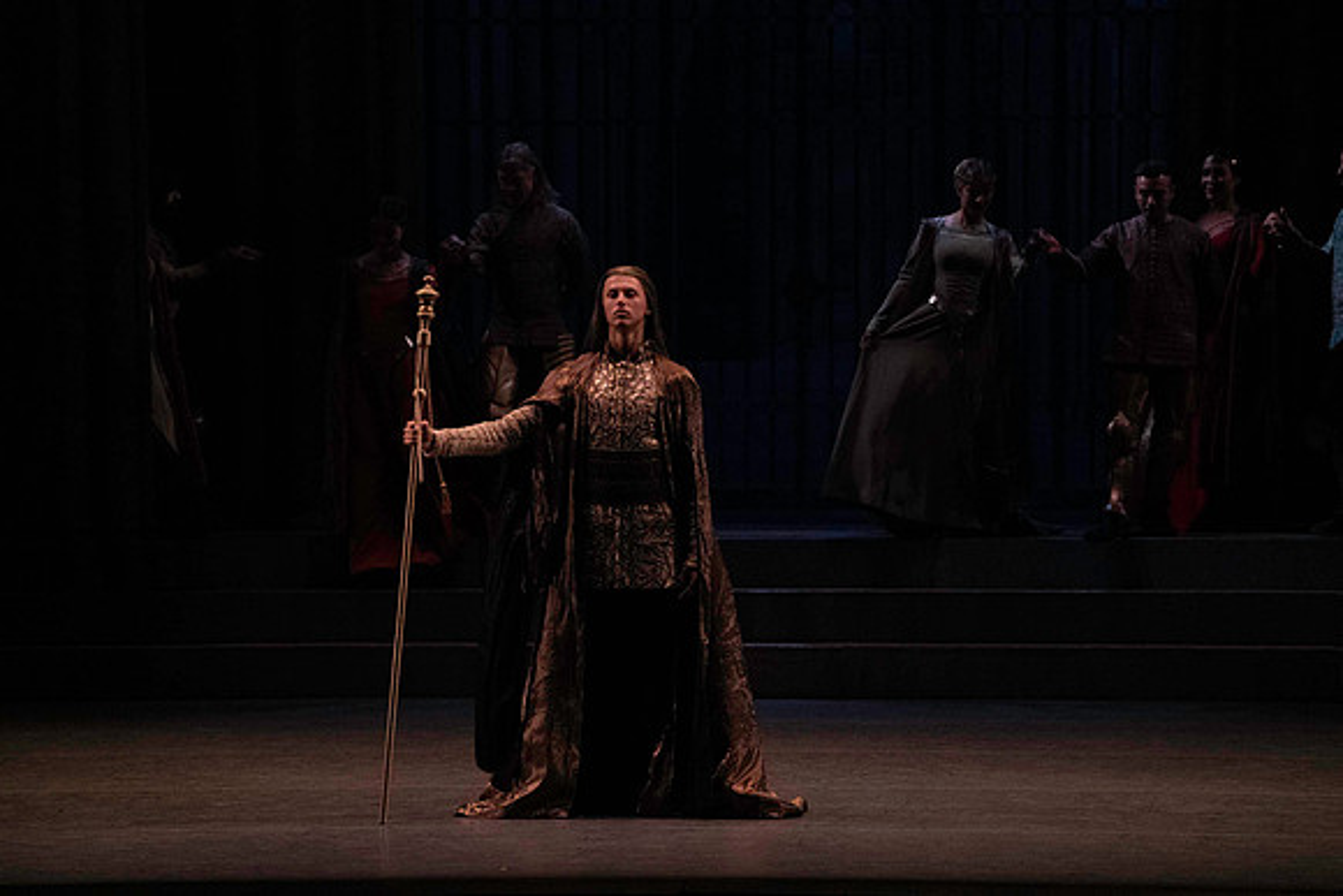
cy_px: 448
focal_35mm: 200
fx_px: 7463
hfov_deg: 10.3
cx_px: 672
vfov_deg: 6.9
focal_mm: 200
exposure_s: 1/400
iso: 12800
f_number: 9
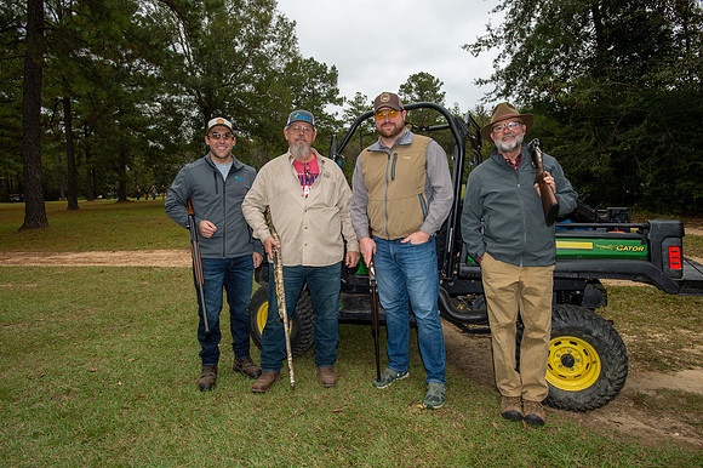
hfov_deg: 78.6
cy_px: 234
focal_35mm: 22
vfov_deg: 57.2
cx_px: 352
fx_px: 429
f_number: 6.3
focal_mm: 22
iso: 320
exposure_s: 1/250
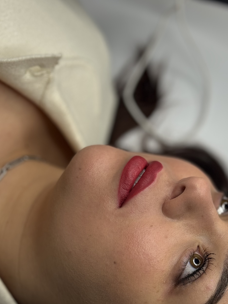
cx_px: 173
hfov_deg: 18.8
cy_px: 212
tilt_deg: -59.4
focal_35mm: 78
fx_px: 685
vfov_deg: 24.8
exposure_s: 1/159
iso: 50
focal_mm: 6.76
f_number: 1.78
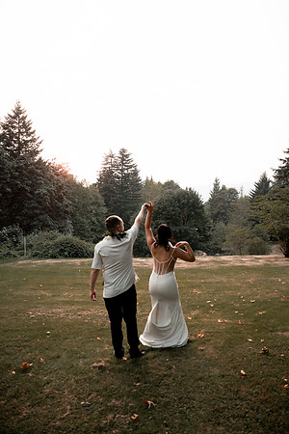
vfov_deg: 73.7
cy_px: 217
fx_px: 289
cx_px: 144
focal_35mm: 24
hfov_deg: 53.1
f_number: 2.8
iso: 1250
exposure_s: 1/2000
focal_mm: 24
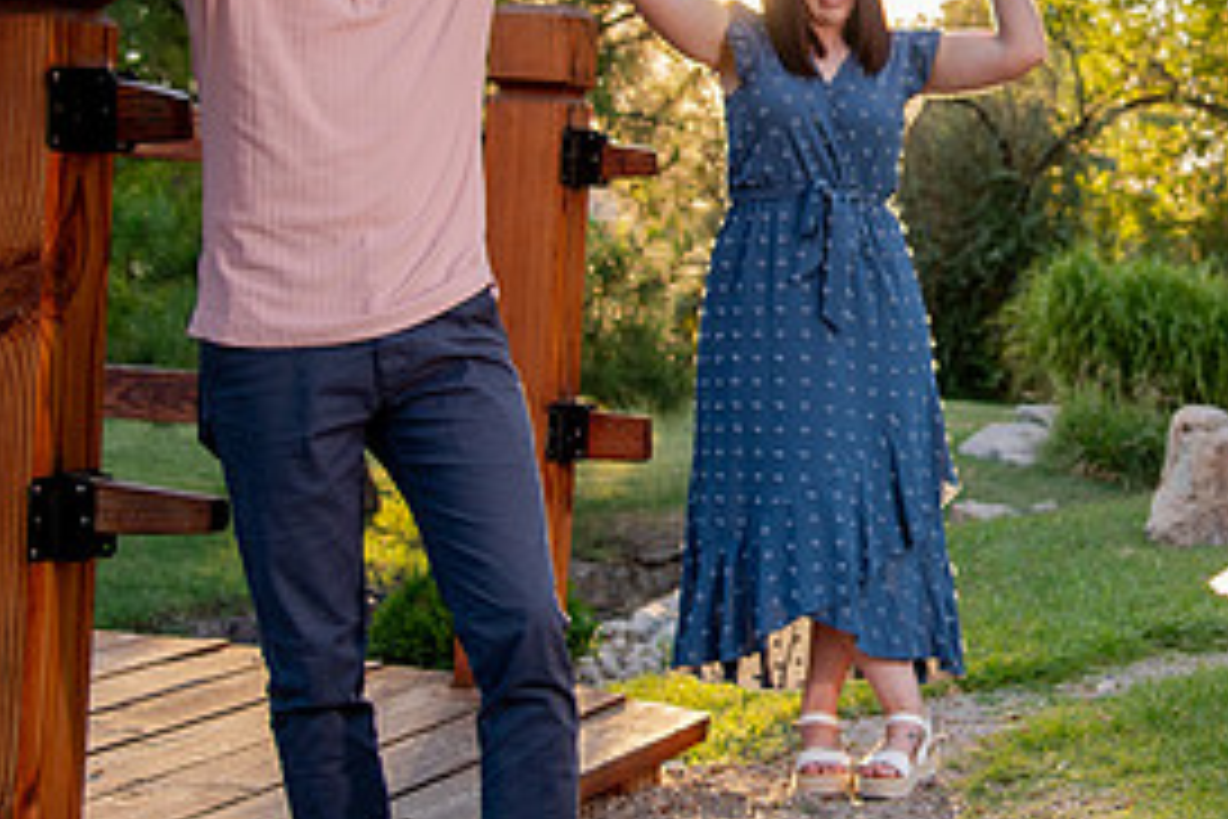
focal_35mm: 77
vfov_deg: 17.7
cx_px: 1073
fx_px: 2626
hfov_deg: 25.6
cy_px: 273
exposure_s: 1/400
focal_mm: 32
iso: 640
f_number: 4
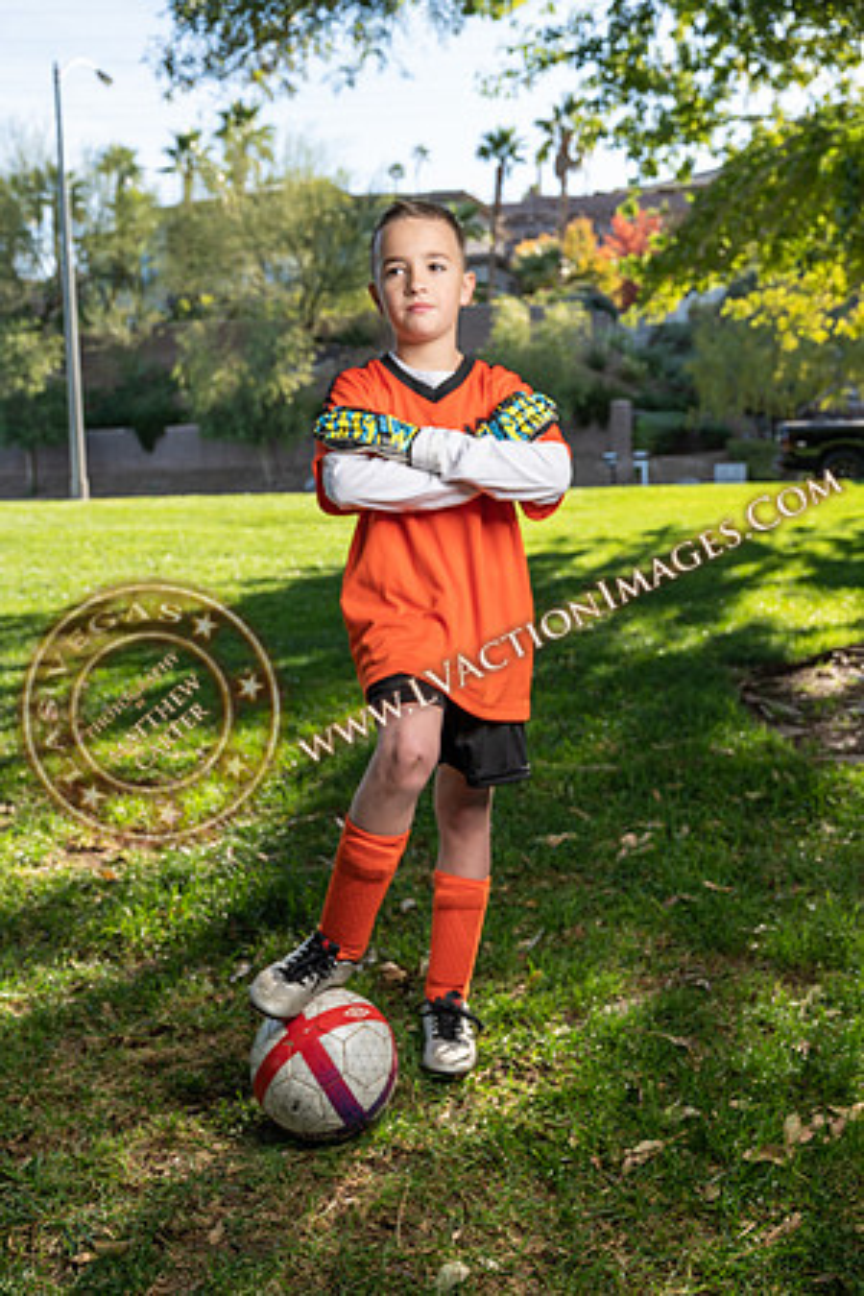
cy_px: 648
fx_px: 1224
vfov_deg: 55.8
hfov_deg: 38.9
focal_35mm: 34
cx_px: 432
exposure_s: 1/160
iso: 100
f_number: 5.6
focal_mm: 34
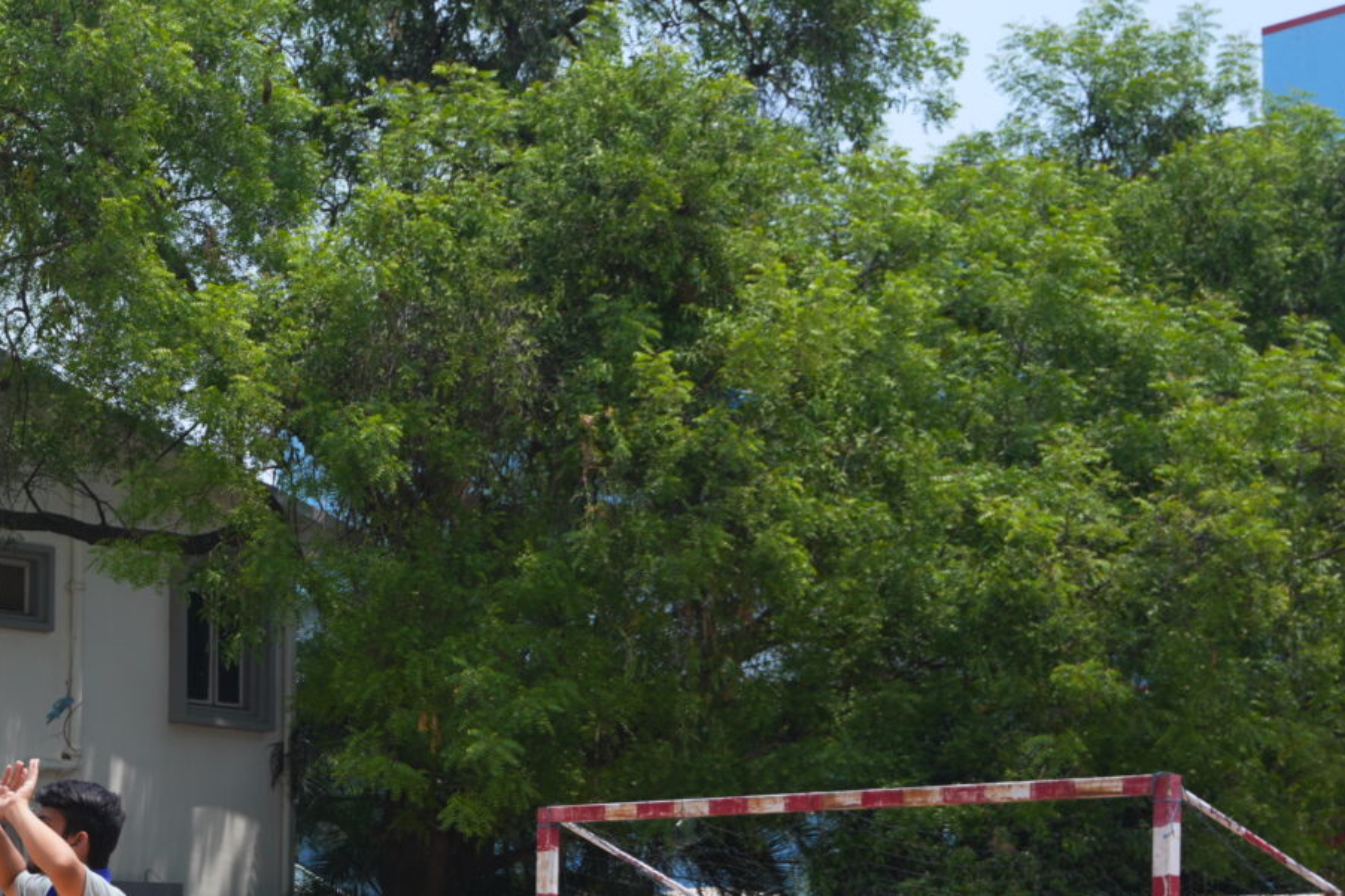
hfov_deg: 20.7
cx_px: -435
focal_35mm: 89
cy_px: 803
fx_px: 3319
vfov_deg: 15.2
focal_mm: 31.3
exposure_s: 1/2000
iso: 160
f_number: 3.2
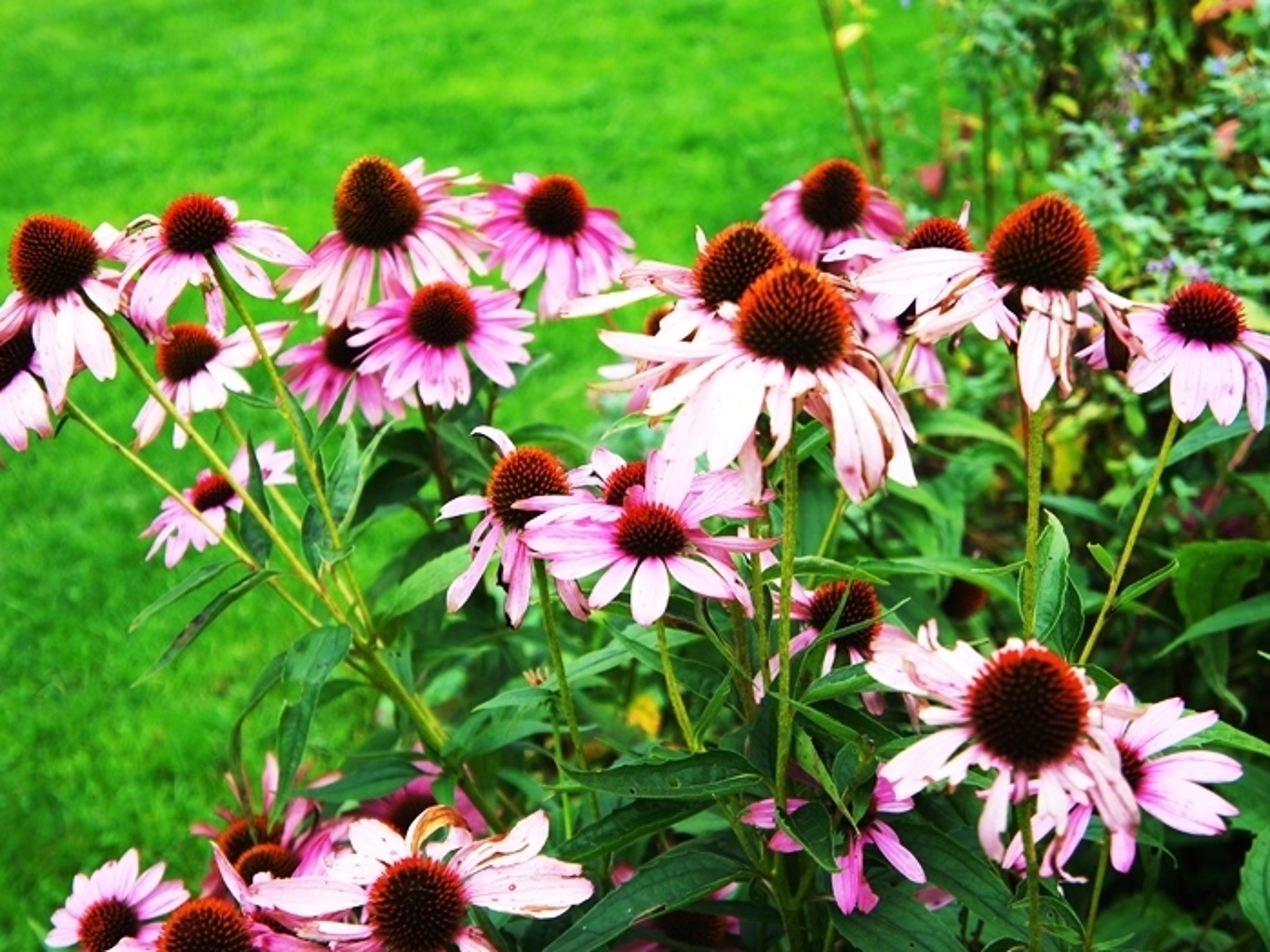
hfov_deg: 29.4
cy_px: 472
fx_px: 2421
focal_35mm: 66
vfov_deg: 22.2
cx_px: 583
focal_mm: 40
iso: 200
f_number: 4.5
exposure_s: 1/200
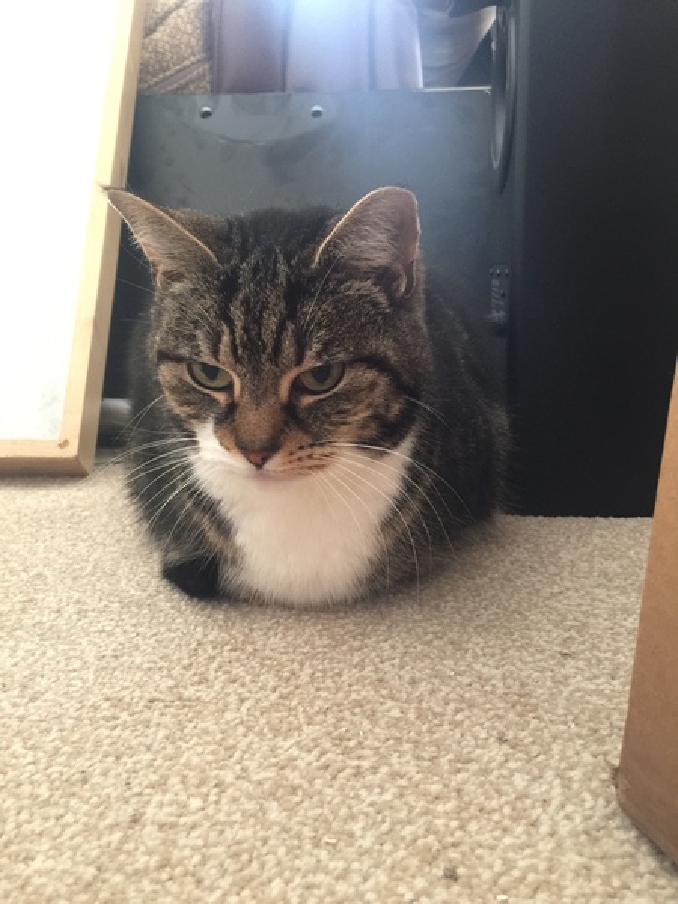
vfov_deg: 61.7
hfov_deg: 48.2
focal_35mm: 29
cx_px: 339
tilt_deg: -10.9
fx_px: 757
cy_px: 452
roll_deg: +0.3
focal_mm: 4.15
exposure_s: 1/8
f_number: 2.2
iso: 125
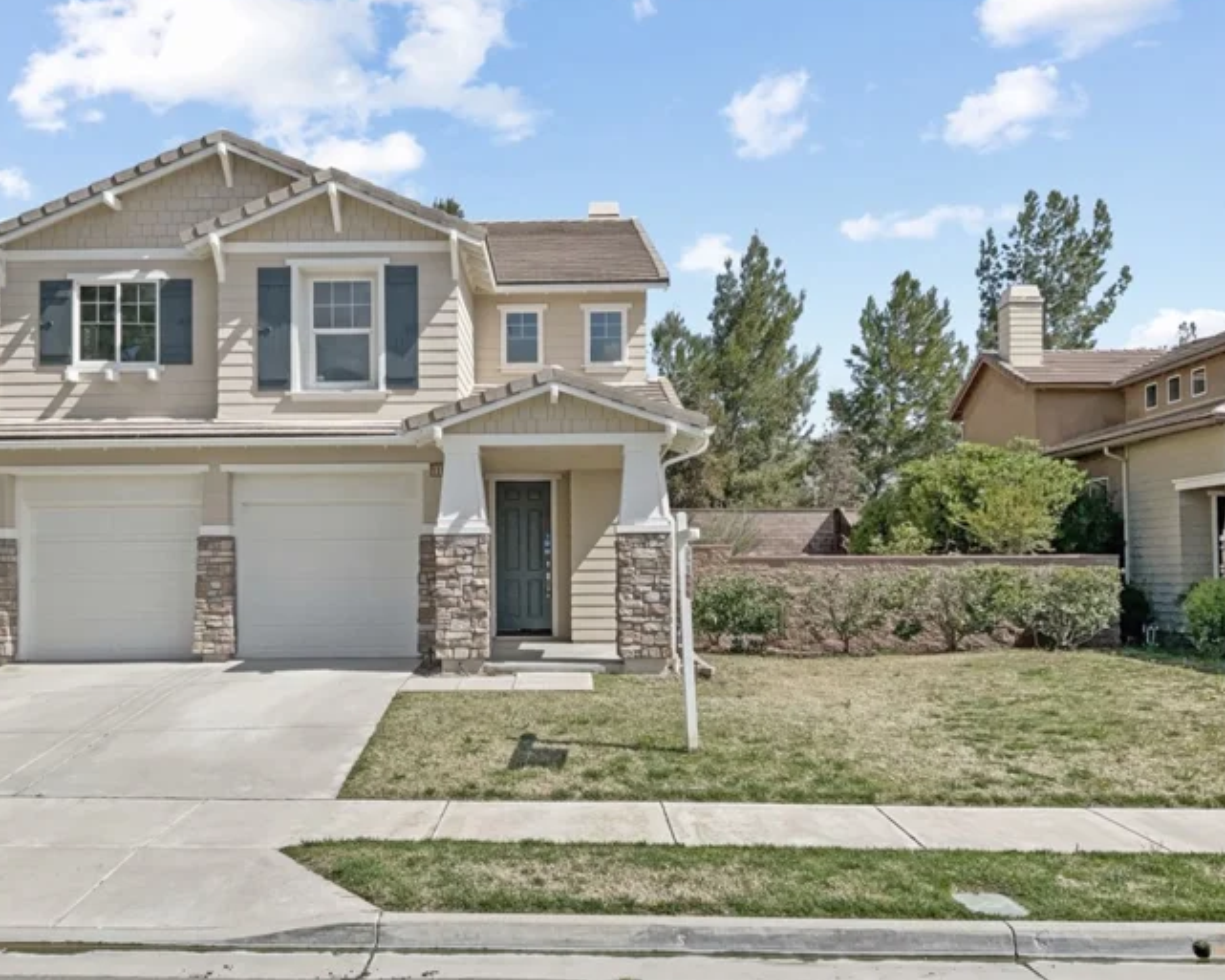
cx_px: 538
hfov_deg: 54.1
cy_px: 522
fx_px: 1197
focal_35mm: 33
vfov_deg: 44.5
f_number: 1.8
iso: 16
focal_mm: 3
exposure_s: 1/2400
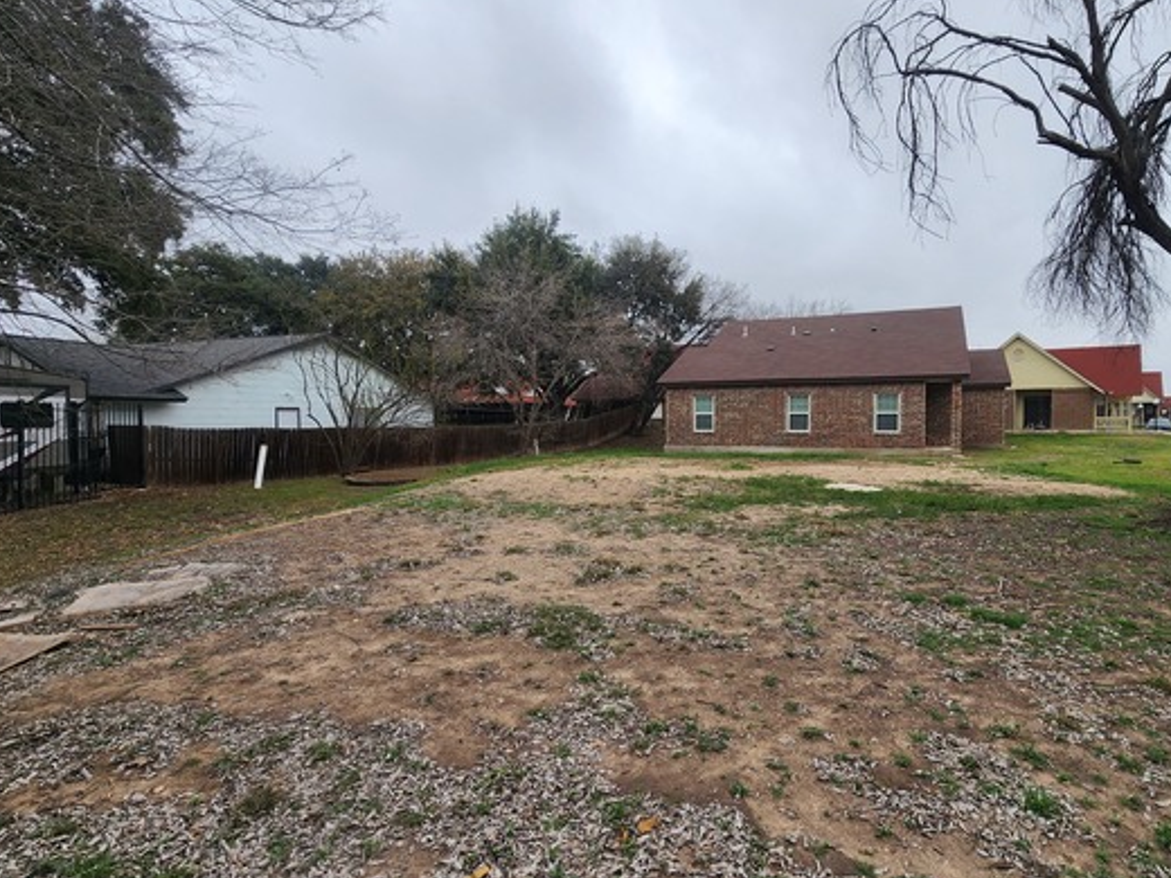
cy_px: 444
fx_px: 541
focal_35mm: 16
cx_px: 687
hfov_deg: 93.6
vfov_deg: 78.1
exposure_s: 1/861
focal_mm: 2.2
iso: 50
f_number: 2.2
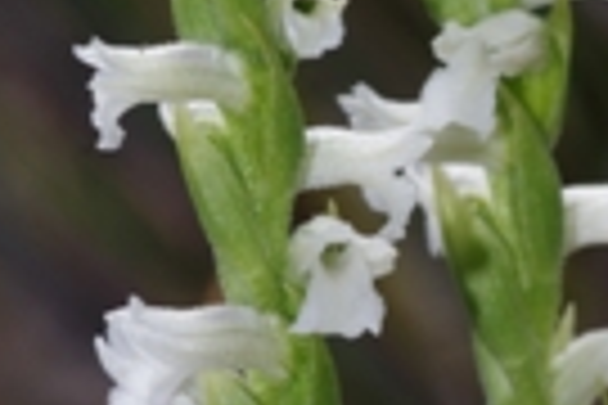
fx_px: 8376
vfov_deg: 2.8
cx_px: 615
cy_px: 162
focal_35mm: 496
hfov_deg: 4.2
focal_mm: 100
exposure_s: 1/60
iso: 100
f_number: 16
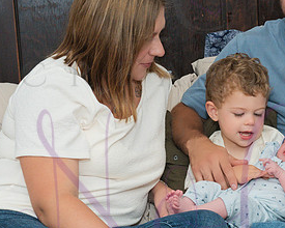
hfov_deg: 20.9
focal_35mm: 91
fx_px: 768
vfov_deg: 16.9
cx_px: 211
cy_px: 125
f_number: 14
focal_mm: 46
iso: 800
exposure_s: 1/320
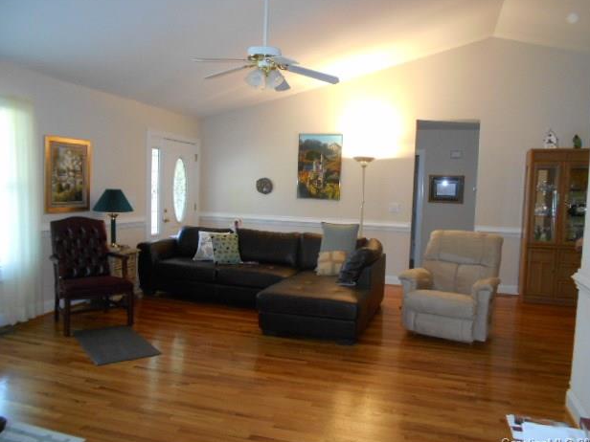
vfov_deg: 51.4
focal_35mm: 27
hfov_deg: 65.3
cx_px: 305
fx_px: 460
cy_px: 223
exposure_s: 1/25
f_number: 3.2
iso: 360
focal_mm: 4.6
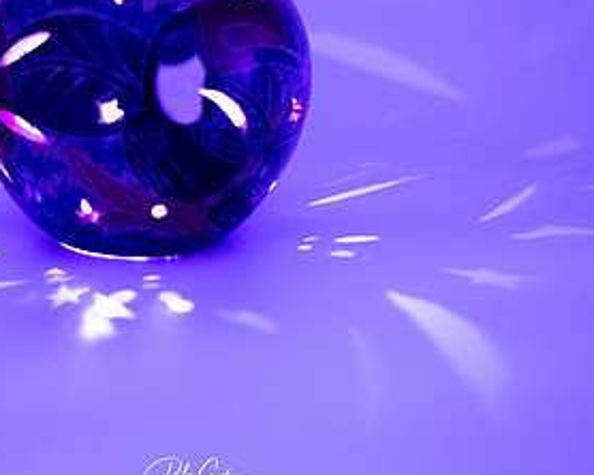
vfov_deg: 7.5
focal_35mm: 206
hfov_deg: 9.4
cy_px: 97
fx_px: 3619
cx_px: 199
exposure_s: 1/20
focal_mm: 105
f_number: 4.5
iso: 3200
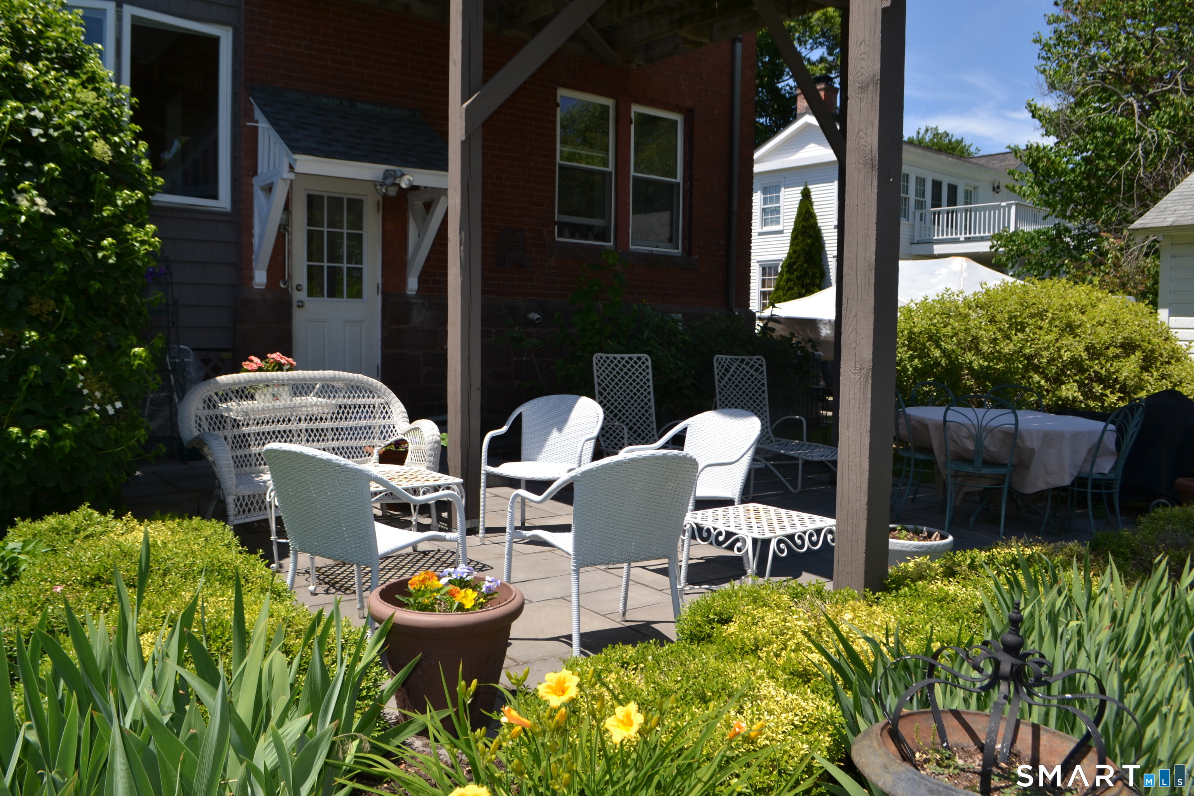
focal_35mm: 27
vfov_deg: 47.9
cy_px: 398
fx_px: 895
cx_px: 597
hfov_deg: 67.4
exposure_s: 1/200
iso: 100
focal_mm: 18
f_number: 8
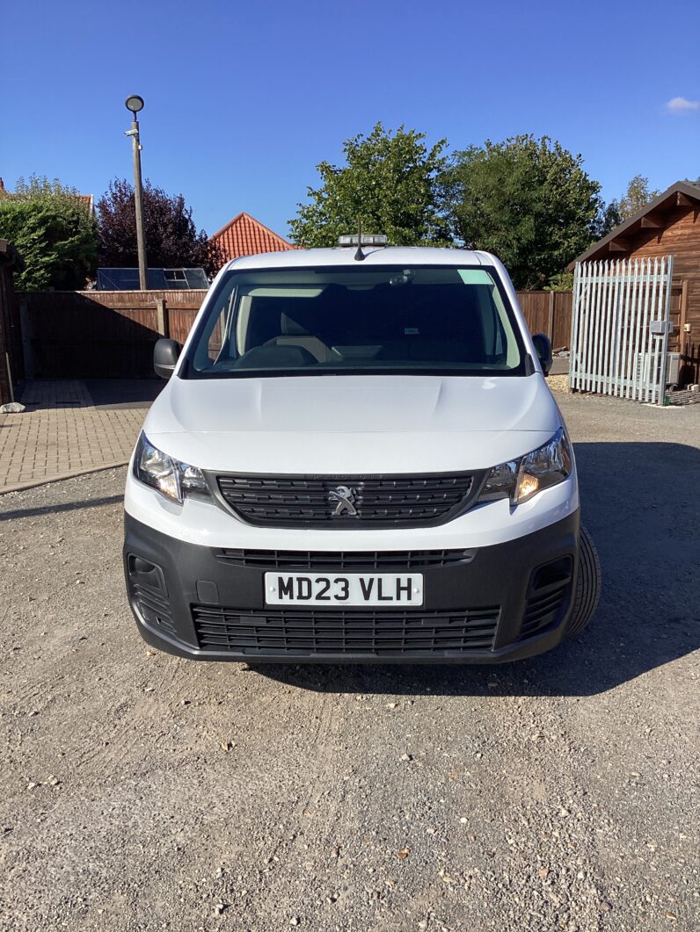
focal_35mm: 31
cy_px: 466
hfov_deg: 45.5
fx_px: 836
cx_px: 350
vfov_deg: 58.3
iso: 25
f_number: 2.4
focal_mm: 3.3
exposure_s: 1/1456
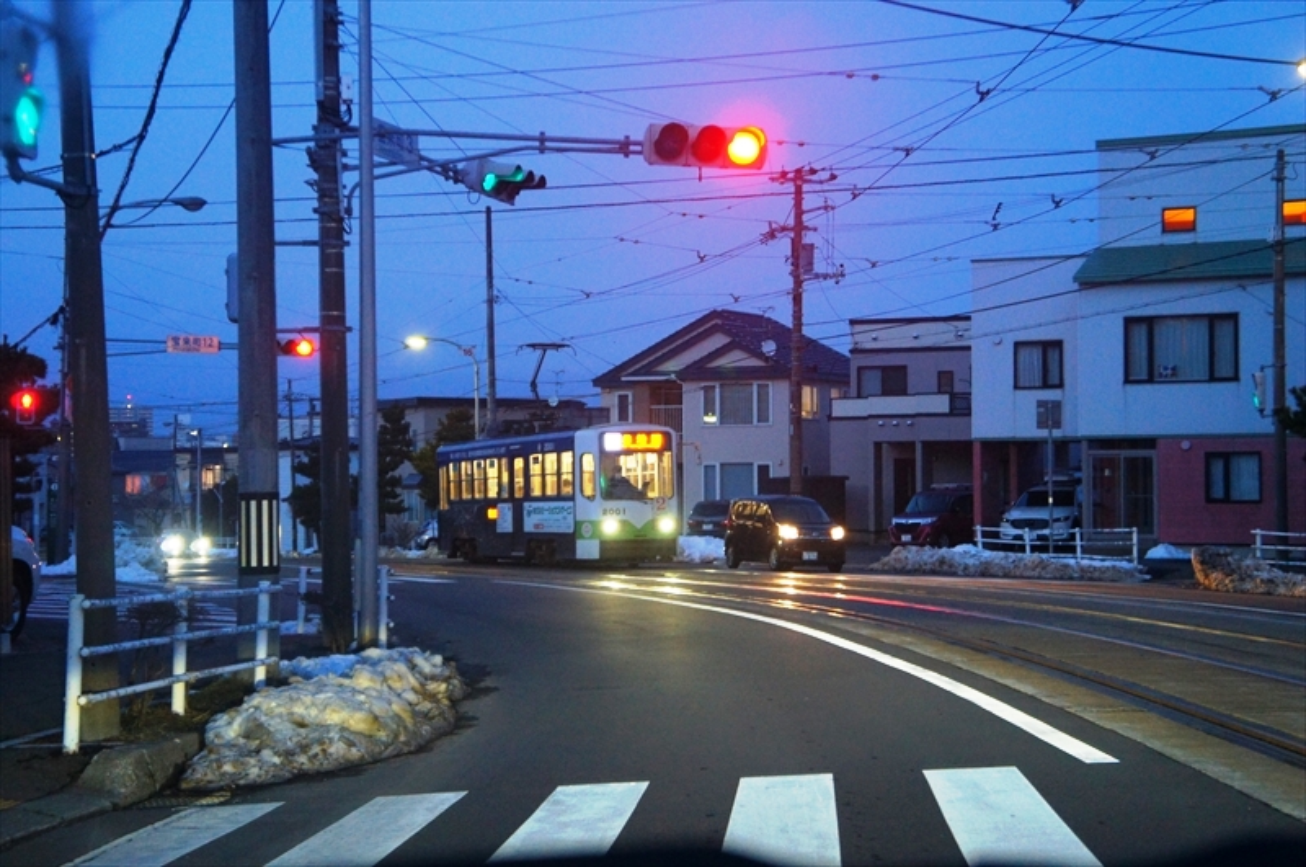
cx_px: 653
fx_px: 2337
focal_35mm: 64
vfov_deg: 21.0
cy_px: 434
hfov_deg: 31.2
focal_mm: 43
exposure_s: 1/30
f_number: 4.5
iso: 1600
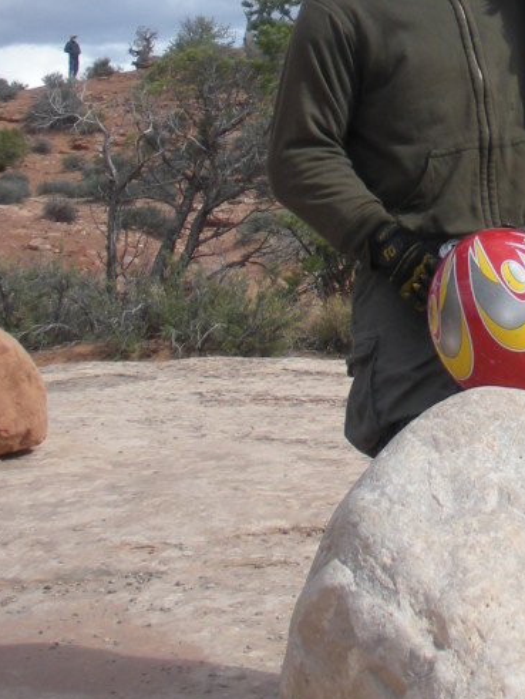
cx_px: 674
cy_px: -224
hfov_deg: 14.2
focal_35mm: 100
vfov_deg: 18.2
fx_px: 2020
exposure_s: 1/737
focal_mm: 6.3
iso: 64
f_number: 3.5
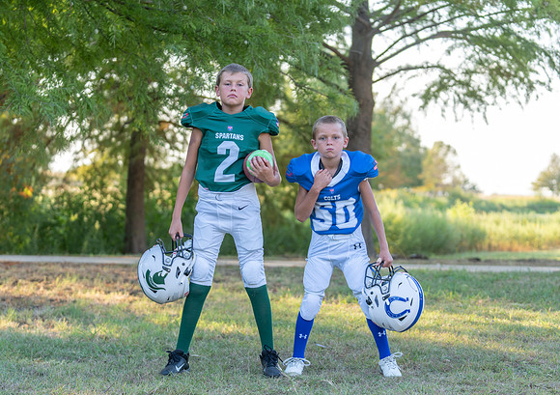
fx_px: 1233
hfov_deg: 25.6
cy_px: 210
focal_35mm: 78
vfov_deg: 18.2
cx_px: 283
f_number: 2.8
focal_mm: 70
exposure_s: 1/320
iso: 160
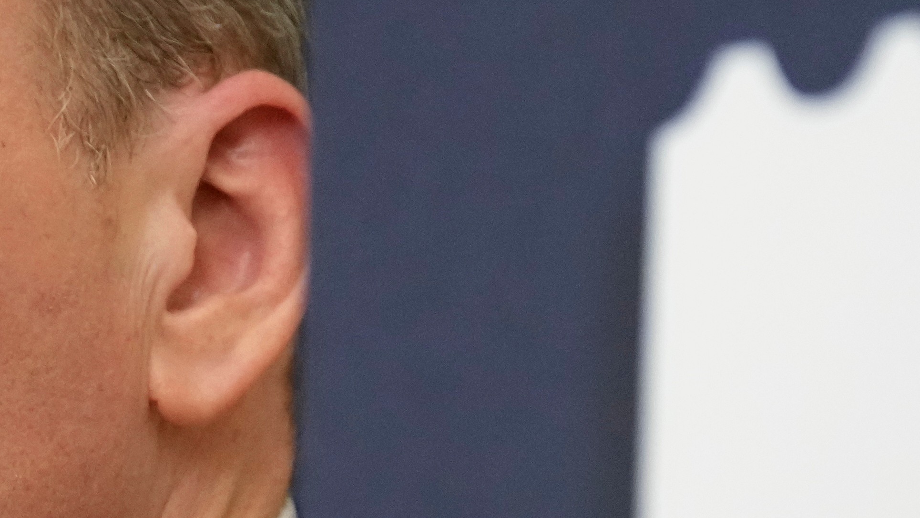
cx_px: 363
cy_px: 562
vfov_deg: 2.1
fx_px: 14126
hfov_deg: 3.7
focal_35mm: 579
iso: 3200
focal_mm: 127
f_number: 2.8
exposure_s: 1/250
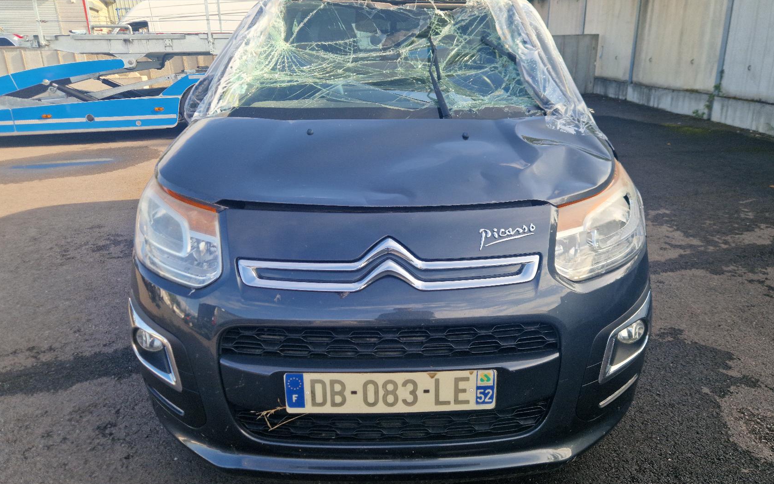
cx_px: 410
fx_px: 548
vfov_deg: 47.6
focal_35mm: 26
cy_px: 227
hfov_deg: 70.4
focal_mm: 5.4
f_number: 1.8
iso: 50
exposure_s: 1/370
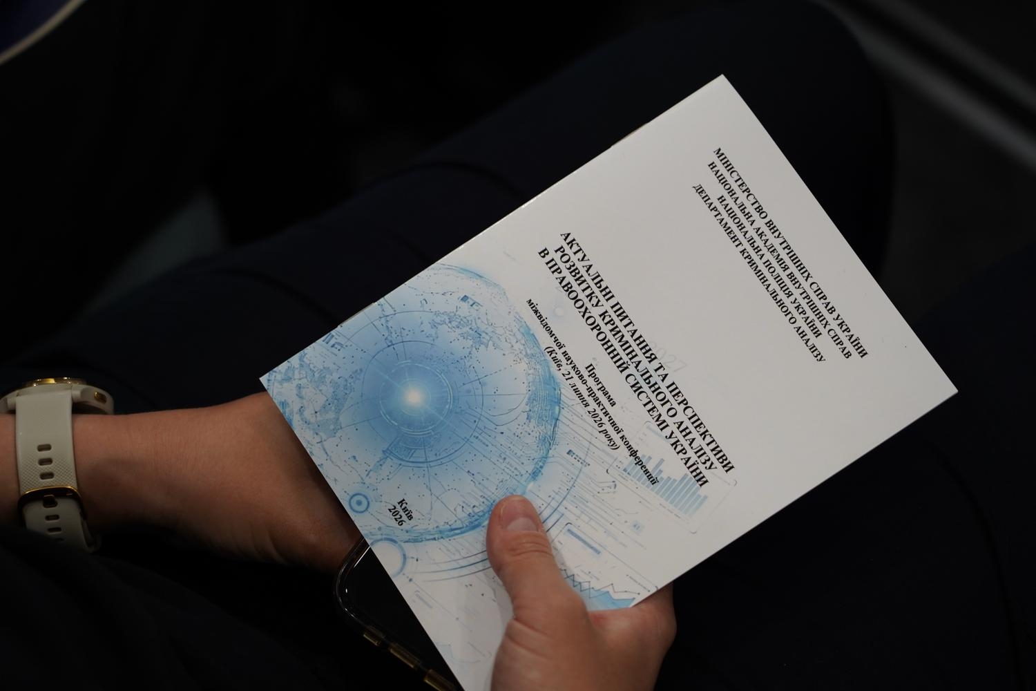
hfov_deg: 19.6
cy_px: 346
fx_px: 2993
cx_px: 518
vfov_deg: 13.2
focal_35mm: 104
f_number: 4
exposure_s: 1/160
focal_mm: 104
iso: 1250
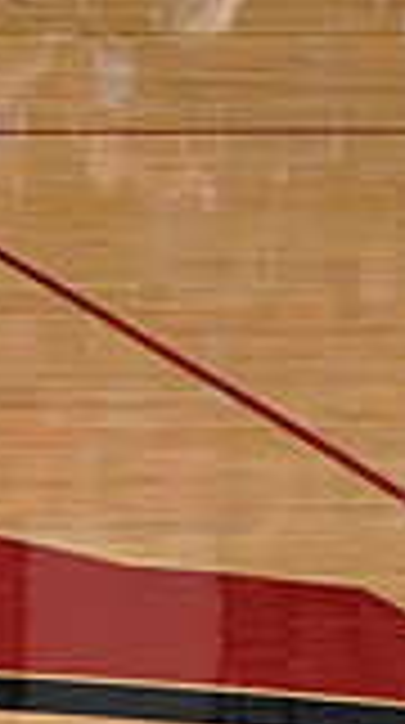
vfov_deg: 5.4
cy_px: 362
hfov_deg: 3.0
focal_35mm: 397
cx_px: -891
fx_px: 7615
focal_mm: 70
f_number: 4
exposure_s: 1/400
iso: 3200
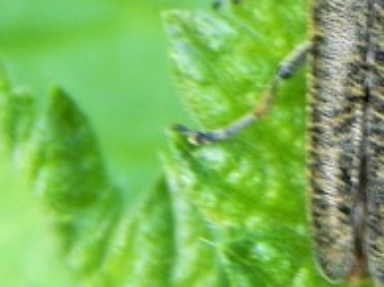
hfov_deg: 2.8
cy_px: -175
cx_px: 432
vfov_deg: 2.1
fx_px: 7749
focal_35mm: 699
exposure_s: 1/30
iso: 180
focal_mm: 28.7
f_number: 5.1
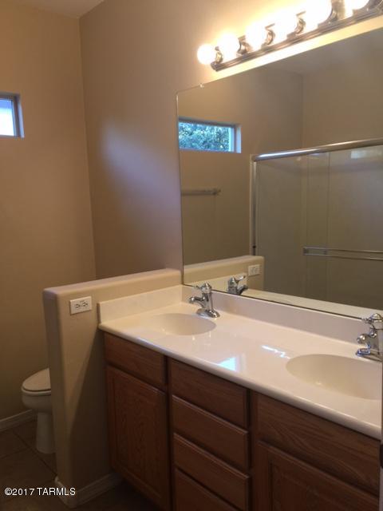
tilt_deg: -5.6
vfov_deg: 61.7
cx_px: 192
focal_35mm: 29
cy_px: 256
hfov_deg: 48.2
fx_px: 428
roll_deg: +1.6
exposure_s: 1/30
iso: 40
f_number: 2.2
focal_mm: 4.15
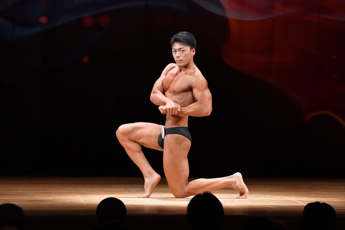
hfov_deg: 7.6
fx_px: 2586
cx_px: 172
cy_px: 115
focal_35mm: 270
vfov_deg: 5.1
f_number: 5.6
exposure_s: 1/400
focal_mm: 180
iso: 4000
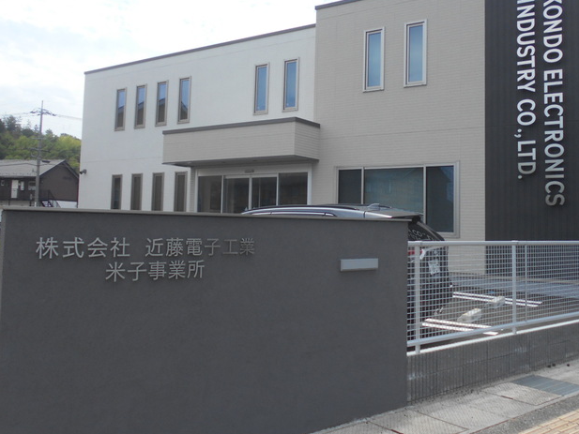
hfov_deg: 52.5
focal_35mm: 35
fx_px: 586
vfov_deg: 40.6
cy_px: 184
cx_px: 321
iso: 80
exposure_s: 1/800
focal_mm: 5.1
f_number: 3.4
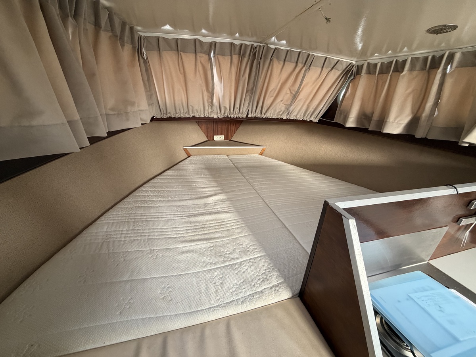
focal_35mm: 14
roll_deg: -1.0
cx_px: 238
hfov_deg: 102.1
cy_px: 178
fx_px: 193
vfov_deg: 85.7
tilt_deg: -22.6
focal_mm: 2.22
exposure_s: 1/76
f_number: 2.2
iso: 320
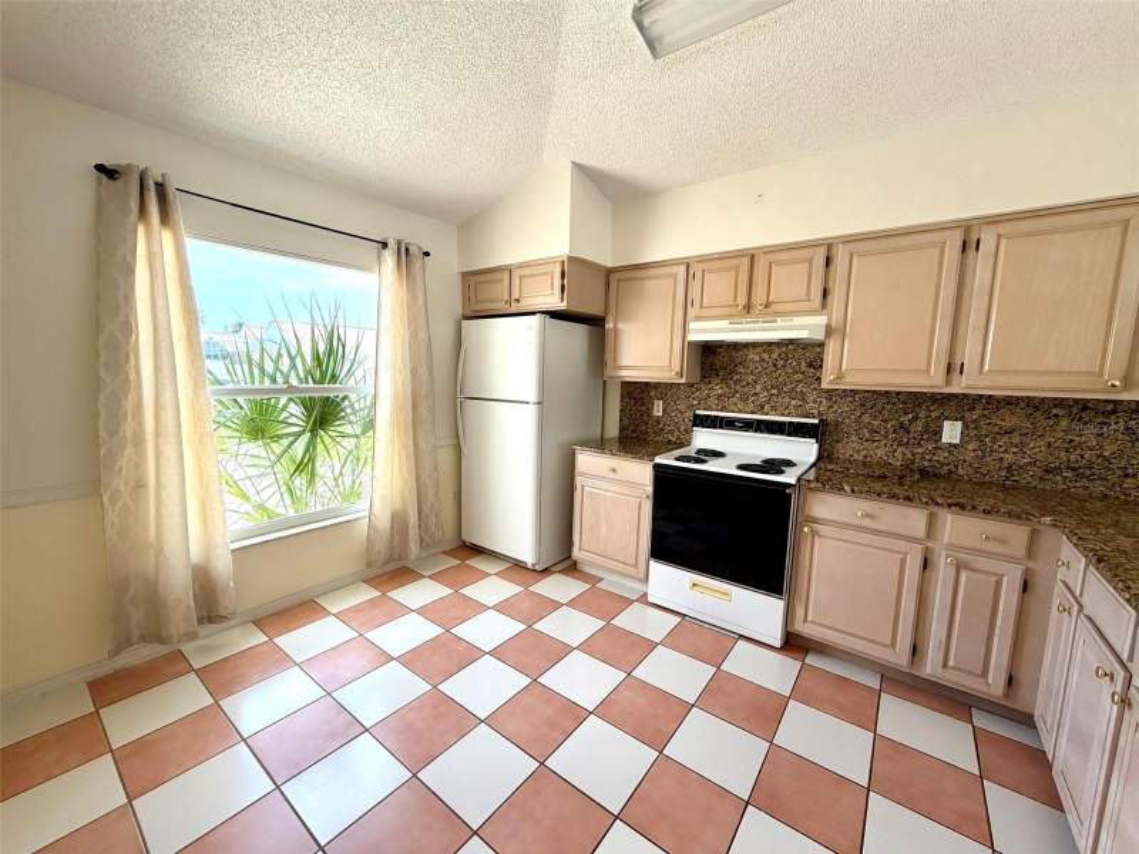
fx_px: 461
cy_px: 427
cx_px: 570
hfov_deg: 102.1
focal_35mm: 14
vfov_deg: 85.7
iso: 64
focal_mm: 2.22
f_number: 2.2
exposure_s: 1/121
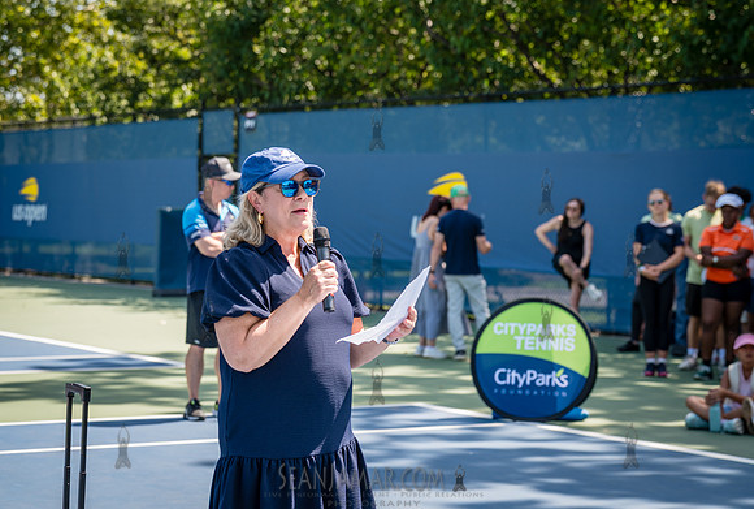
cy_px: 230
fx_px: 1875
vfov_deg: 15.4
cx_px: 331
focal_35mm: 89
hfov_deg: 22.7
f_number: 4
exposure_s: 1/320
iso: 100
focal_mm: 79
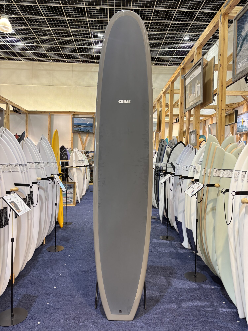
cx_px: 124
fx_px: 248
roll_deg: -1.6
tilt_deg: -1.7
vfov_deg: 67.3
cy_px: 166
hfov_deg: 53.1
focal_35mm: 26
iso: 125
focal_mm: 5.96
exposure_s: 1/60
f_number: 1.6
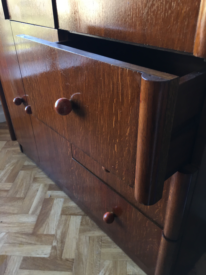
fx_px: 230
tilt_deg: -30.9
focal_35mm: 29
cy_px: 138
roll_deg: +1.5
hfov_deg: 48.2
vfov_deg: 61.7
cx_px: 103
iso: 40
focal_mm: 4.15
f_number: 2.2
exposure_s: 1/17
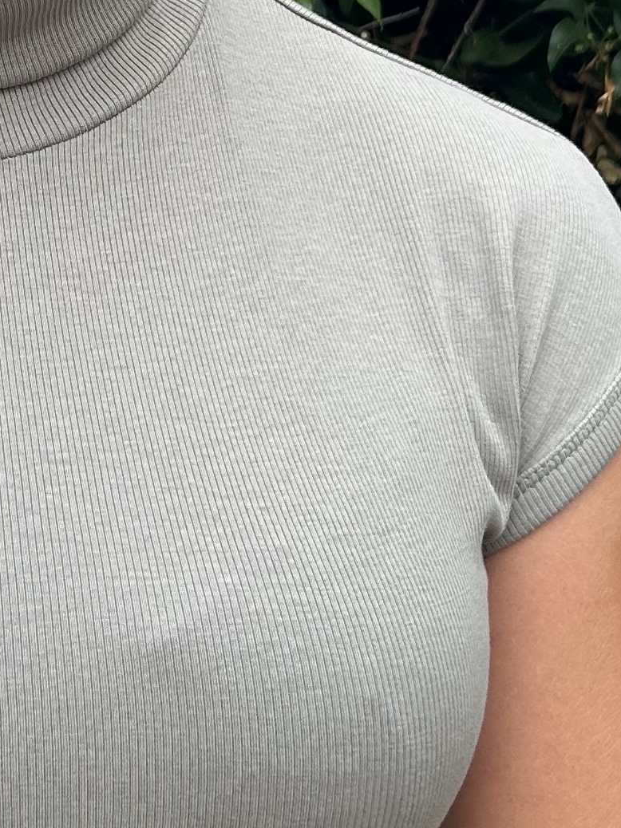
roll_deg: +0.5
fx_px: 2417
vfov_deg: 18.7
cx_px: 71
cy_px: -65
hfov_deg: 14.5
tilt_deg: -10.8
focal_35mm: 101
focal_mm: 5.7
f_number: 1.5
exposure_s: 1/718
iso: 50
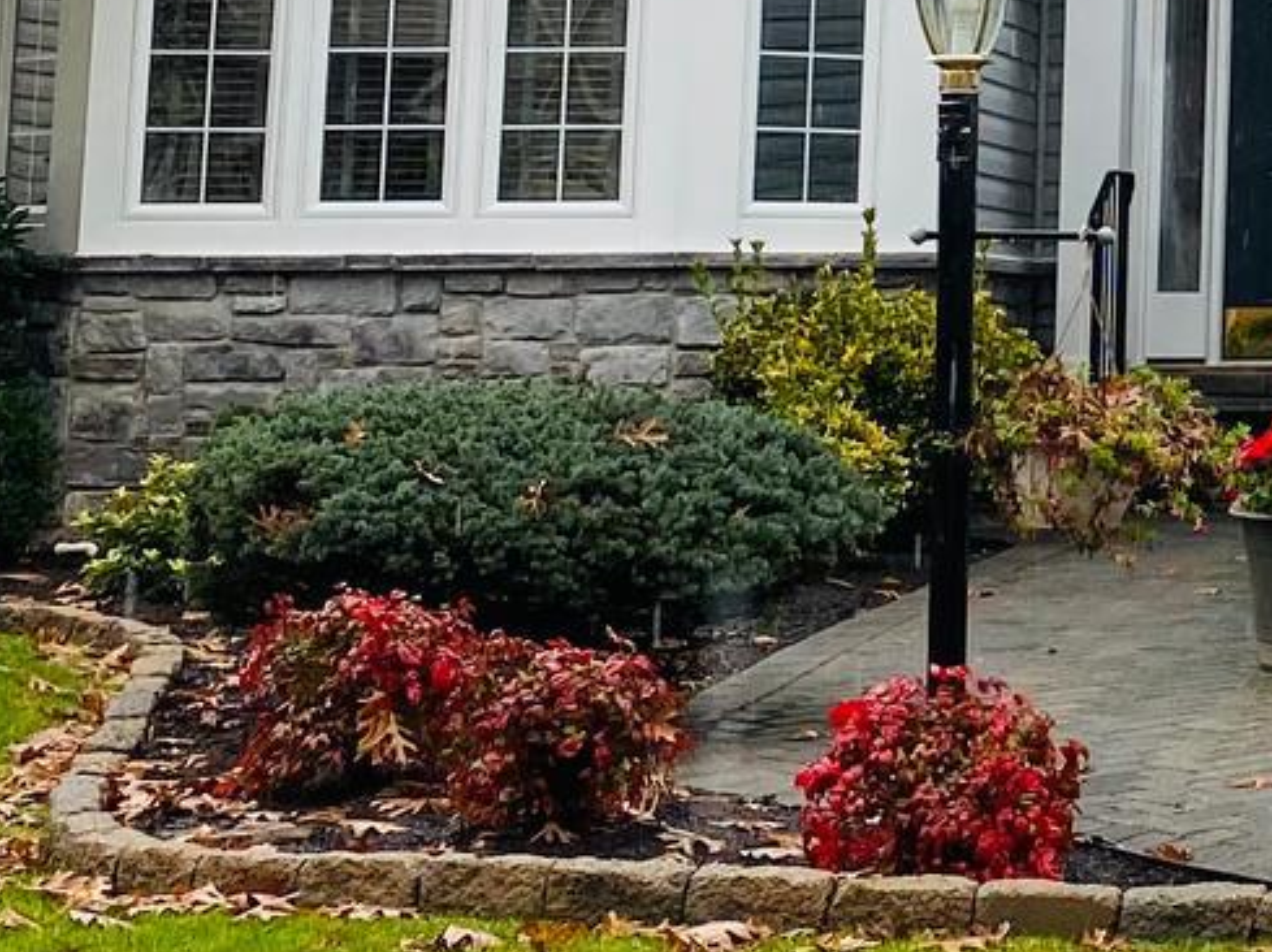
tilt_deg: +8.9
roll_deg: -1.5
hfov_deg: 16.7
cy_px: -291
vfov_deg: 13.1
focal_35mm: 109
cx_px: 1797
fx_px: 4002
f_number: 1.8
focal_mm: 4.25
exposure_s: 1/446
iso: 32
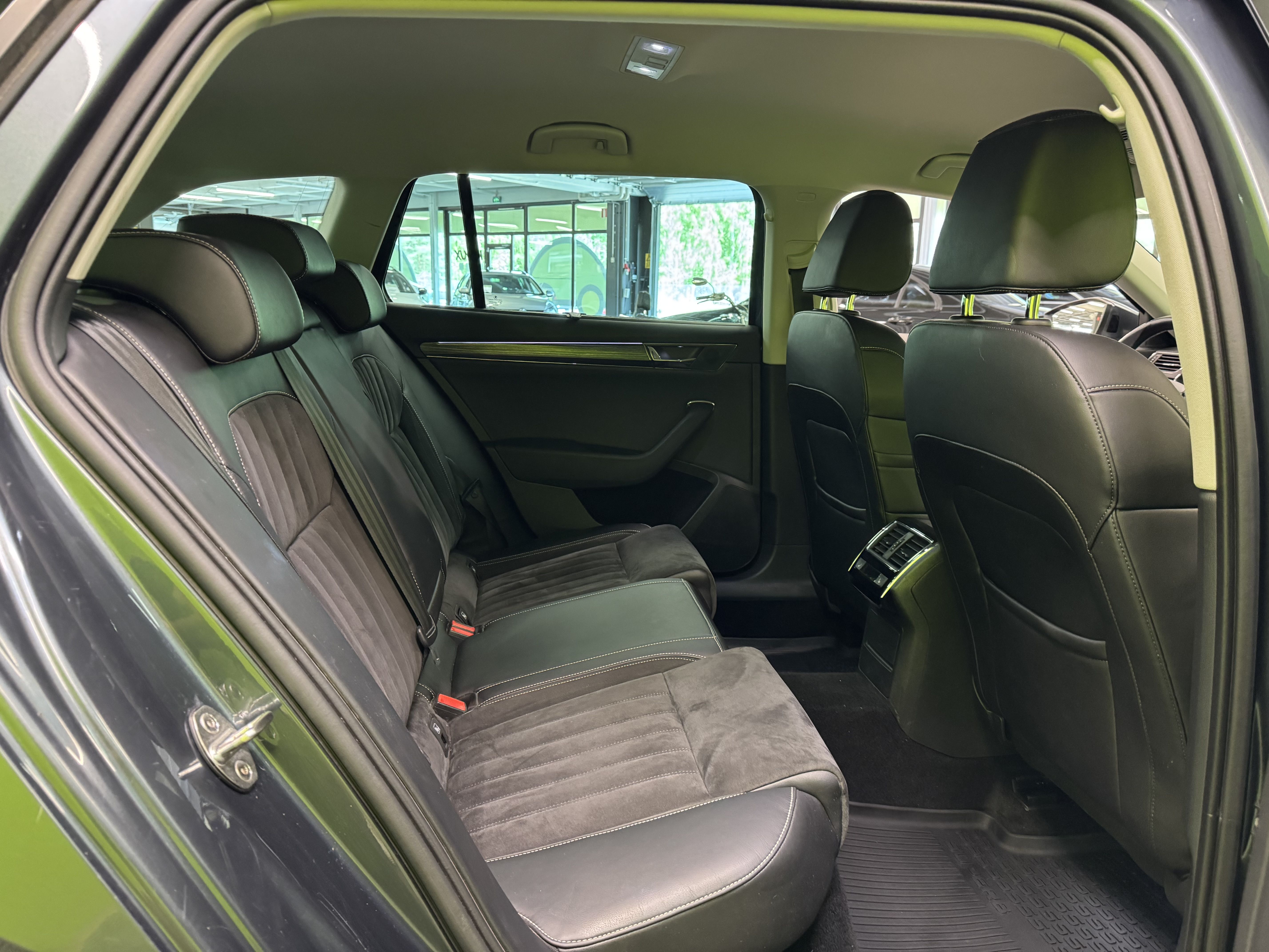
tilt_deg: -11.1
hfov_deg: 71.6
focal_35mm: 24
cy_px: 476
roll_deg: -0.7
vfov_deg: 56.8
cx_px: 634
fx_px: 880
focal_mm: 6.76
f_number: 1.78
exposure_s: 1/33
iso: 640
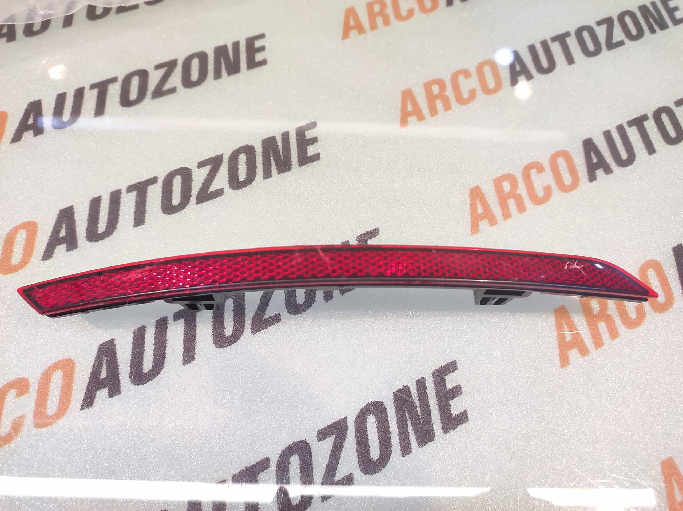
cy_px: 256
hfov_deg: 91.1
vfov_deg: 74.7
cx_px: 342
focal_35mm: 17
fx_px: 335
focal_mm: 4.74
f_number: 1.79
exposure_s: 1/33
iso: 213
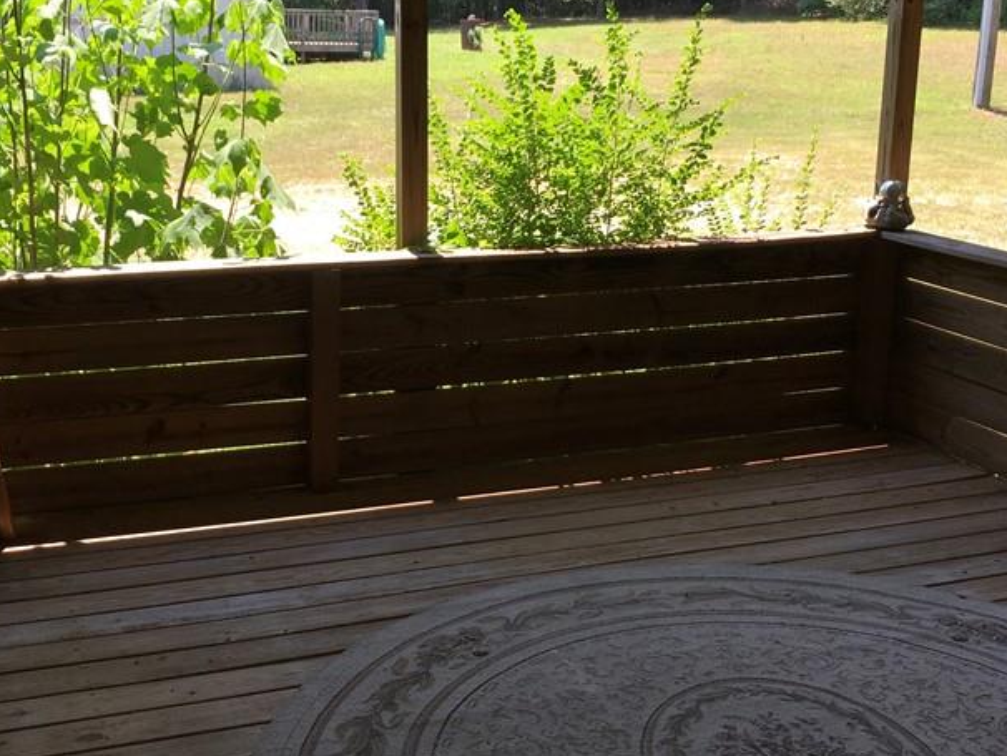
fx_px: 1426
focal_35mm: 49
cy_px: 390
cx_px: 515
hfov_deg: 38.9
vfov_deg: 29.7
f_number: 2.2
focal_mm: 4.15
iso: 25
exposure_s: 1/353
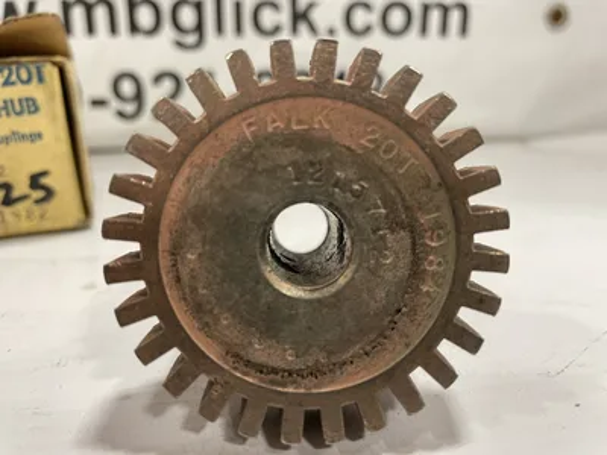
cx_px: 304
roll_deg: -1.2
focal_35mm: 26
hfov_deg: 67.3
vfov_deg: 53.1
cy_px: 228
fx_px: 456
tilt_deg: -19.3
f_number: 1.6
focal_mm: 4.2
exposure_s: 1/60
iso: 500
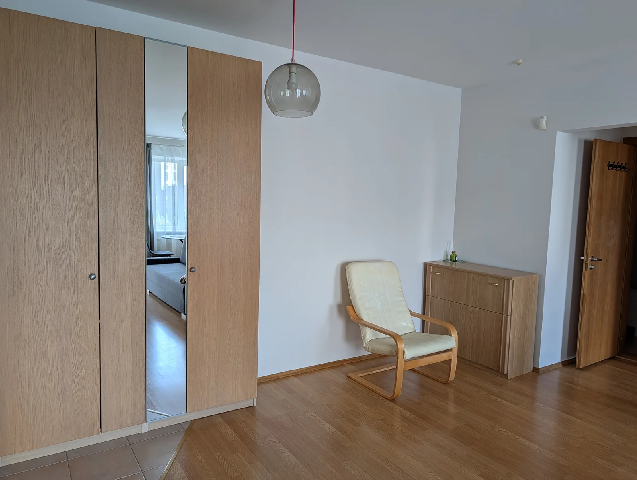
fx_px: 442
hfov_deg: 71.5
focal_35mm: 24
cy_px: 240
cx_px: 318
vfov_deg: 56.9
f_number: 1.68
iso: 23
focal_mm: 6.9
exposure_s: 1/99.5
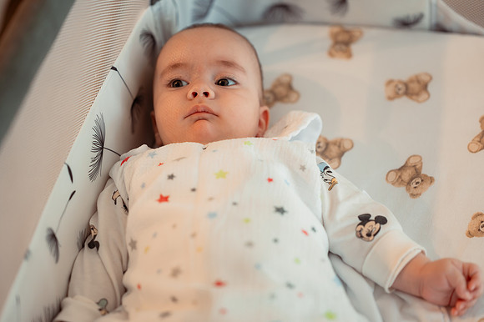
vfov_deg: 16.1
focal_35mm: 85
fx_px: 1142
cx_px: 242
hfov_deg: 23.9
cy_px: 161
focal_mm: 85
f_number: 2
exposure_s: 1/200
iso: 1600
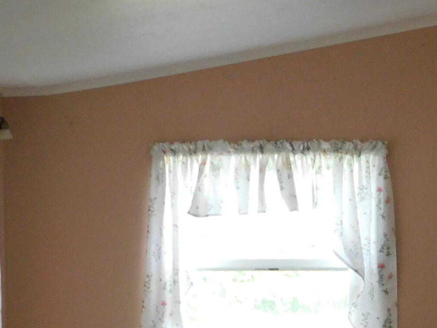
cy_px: 453
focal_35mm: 153
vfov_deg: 9.5
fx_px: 1932
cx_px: 336
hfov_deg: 12.9
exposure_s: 1/30
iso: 400
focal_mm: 9
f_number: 3.8
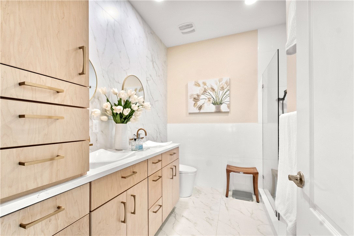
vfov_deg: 77.3
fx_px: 147
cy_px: 118
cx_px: 177
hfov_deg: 100.4
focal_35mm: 15
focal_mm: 10
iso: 320
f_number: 6.3
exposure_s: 1/10
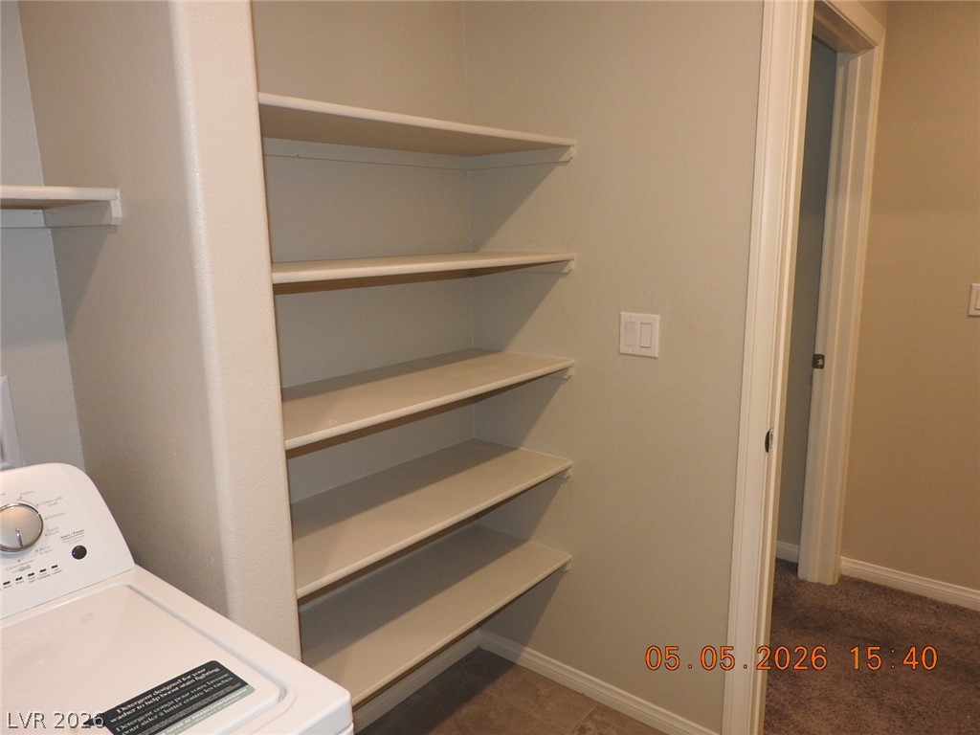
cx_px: 490
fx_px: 679
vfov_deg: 56.8
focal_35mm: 24
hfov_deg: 71.6
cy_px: 368
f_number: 3.3
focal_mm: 4.3
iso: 200
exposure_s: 1/30
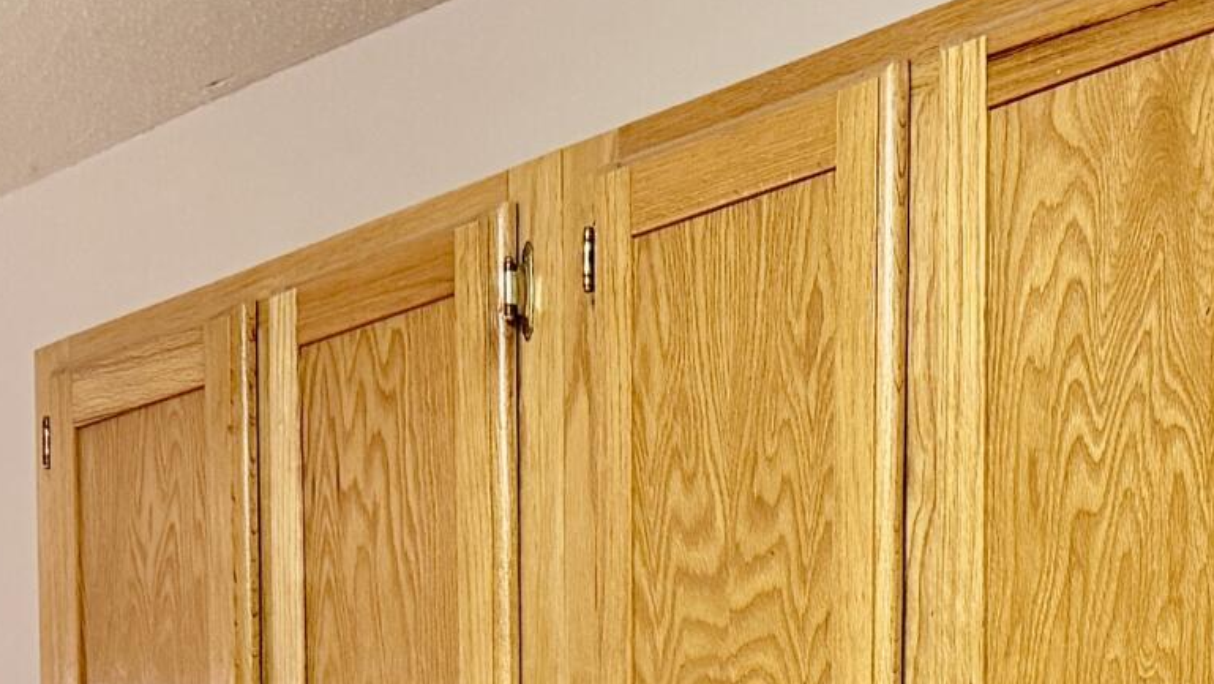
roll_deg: -0.8
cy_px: 1437
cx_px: 805
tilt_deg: -3.6
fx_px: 3284
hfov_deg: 20.9
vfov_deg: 10.7
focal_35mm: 102
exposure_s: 1/60
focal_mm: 6.76
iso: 250
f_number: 1.78
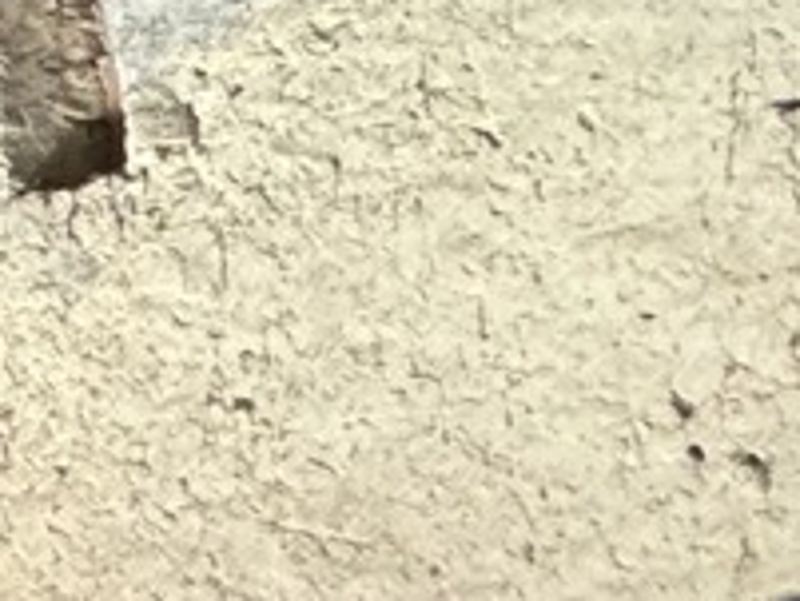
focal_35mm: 89
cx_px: -1198
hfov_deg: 13.9
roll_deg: +3.0
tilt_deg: +7.4
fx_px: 2058
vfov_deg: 16.6
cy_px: 299
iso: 1000
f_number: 2.2
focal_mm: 2.22
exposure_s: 1/60
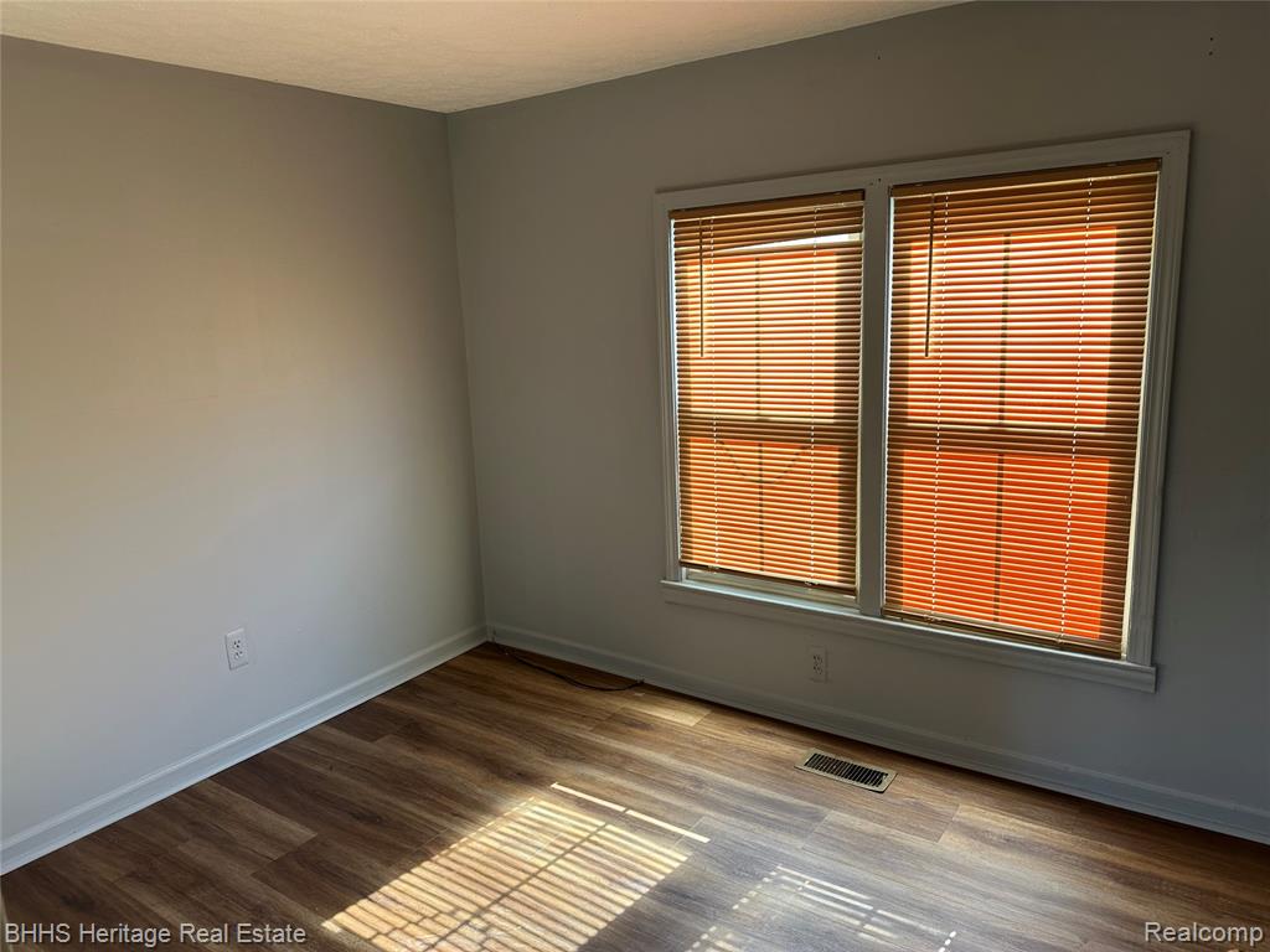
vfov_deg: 56.8
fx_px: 881
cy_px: 476
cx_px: 635
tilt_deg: -11.6
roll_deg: +2.3
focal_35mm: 24
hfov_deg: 71.6
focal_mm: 6.86
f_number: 1.78
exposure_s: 1/120
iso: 100
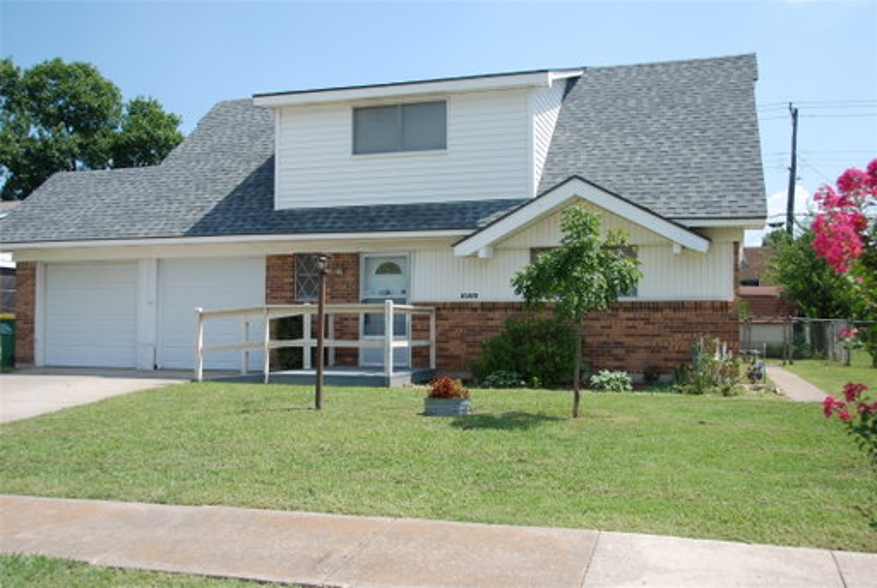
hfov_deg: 53.1
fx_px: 878
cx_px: 438
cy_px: 294
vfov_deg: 37.0
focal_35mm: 36
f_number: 3.8
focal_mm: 24
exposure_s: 1/640
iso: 100
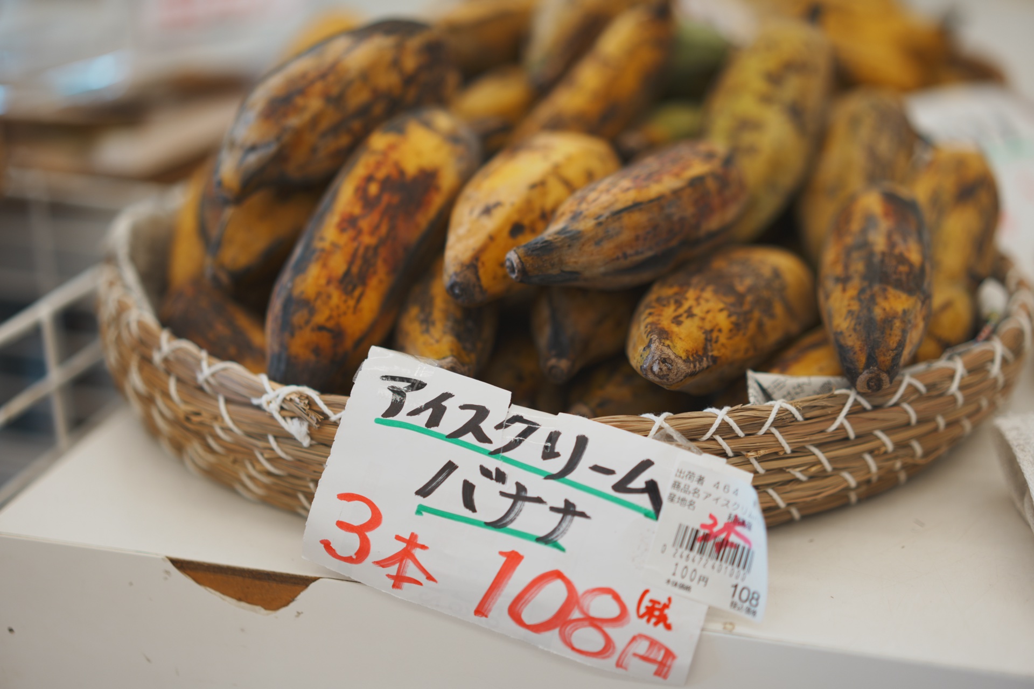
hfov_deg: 36.2
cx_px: 517
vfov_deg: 24.6
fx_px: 1580
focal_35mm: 55
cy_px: 344
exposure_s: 1/200
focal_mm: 55
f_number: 1.8
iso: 100
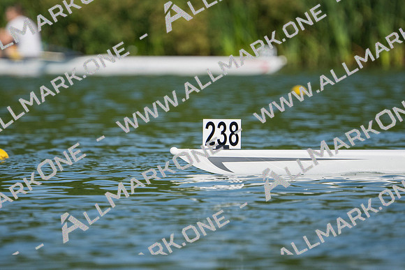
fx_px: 10127
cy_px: 135
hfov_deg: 2.3
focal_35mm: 900
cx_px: 202
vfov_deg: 1.5
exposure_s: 1/1600
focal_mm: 600
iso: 320
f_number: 6.3
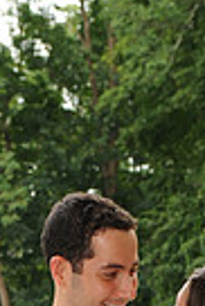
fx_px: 1448
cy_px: 533
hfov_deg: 8.1
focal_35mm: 170
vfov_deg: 11.3
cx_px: 119
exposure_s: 1/125
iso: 500
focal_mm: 40
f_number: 5.6
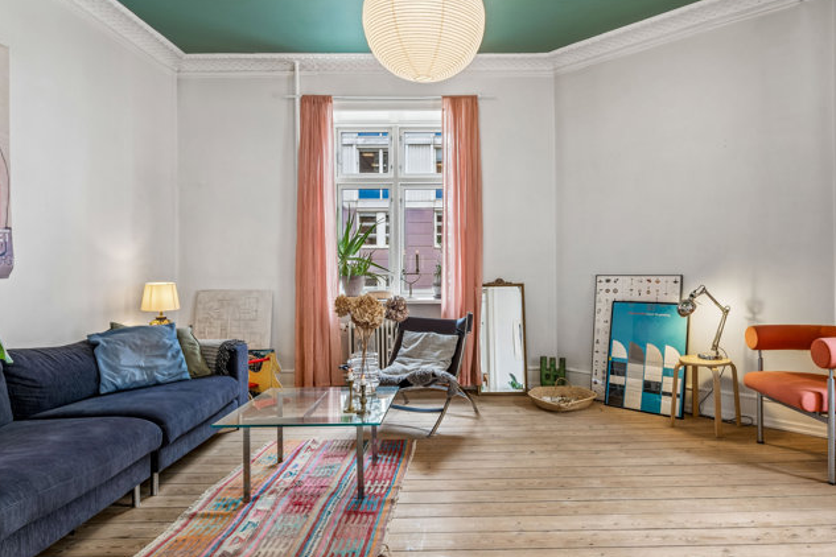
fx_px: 557
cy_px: 269
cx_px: 462
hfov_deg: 73.5
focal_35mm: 24
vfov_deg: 53.1
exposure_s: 1/2.5
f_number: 10
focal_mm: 19
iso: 160
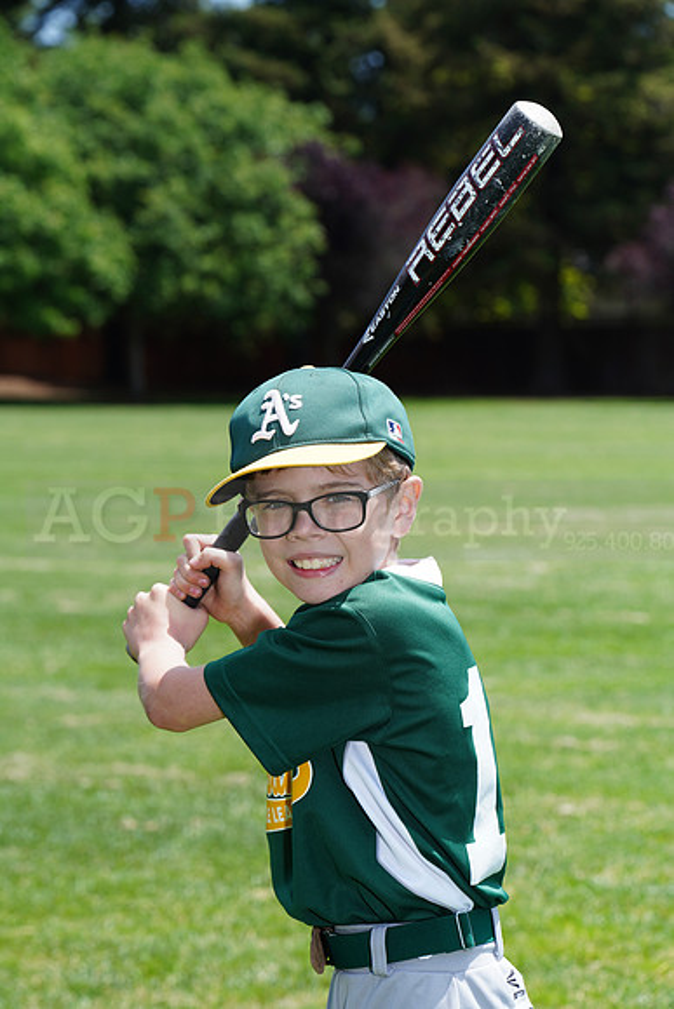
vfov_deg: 13.2
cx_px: 337
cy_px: 504
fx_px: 4350
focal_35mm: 155
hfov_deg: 8.9
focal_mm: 155
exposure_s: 1/200
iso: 200
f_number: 10
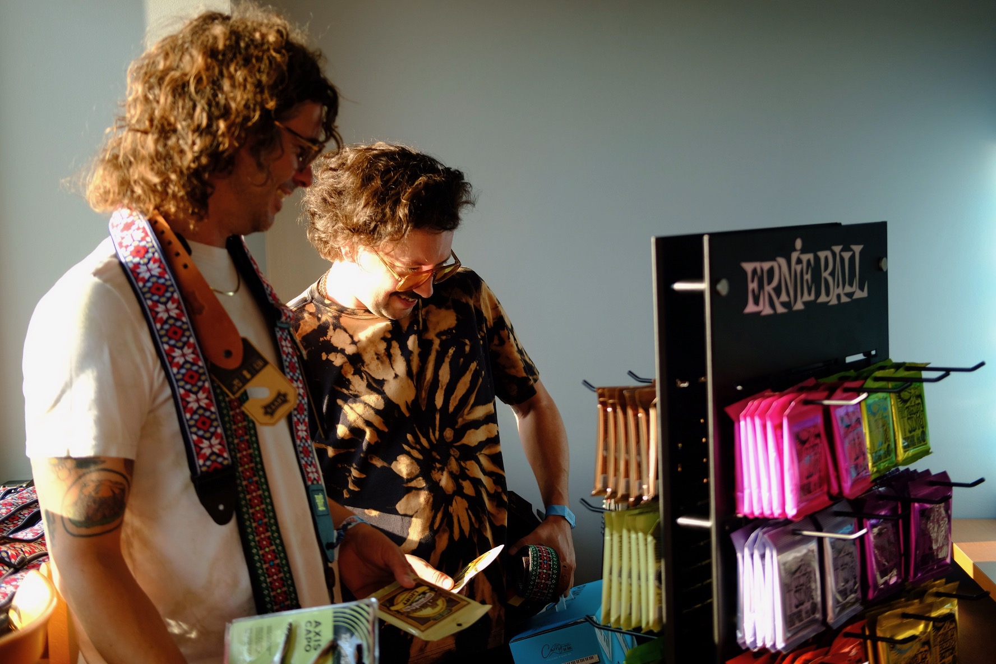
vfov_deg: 25.5
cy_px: 332
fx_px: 1466
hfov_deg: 37.5
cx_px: 498
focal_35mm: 53
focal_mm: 35
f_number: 2
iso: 200
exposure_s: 1/420
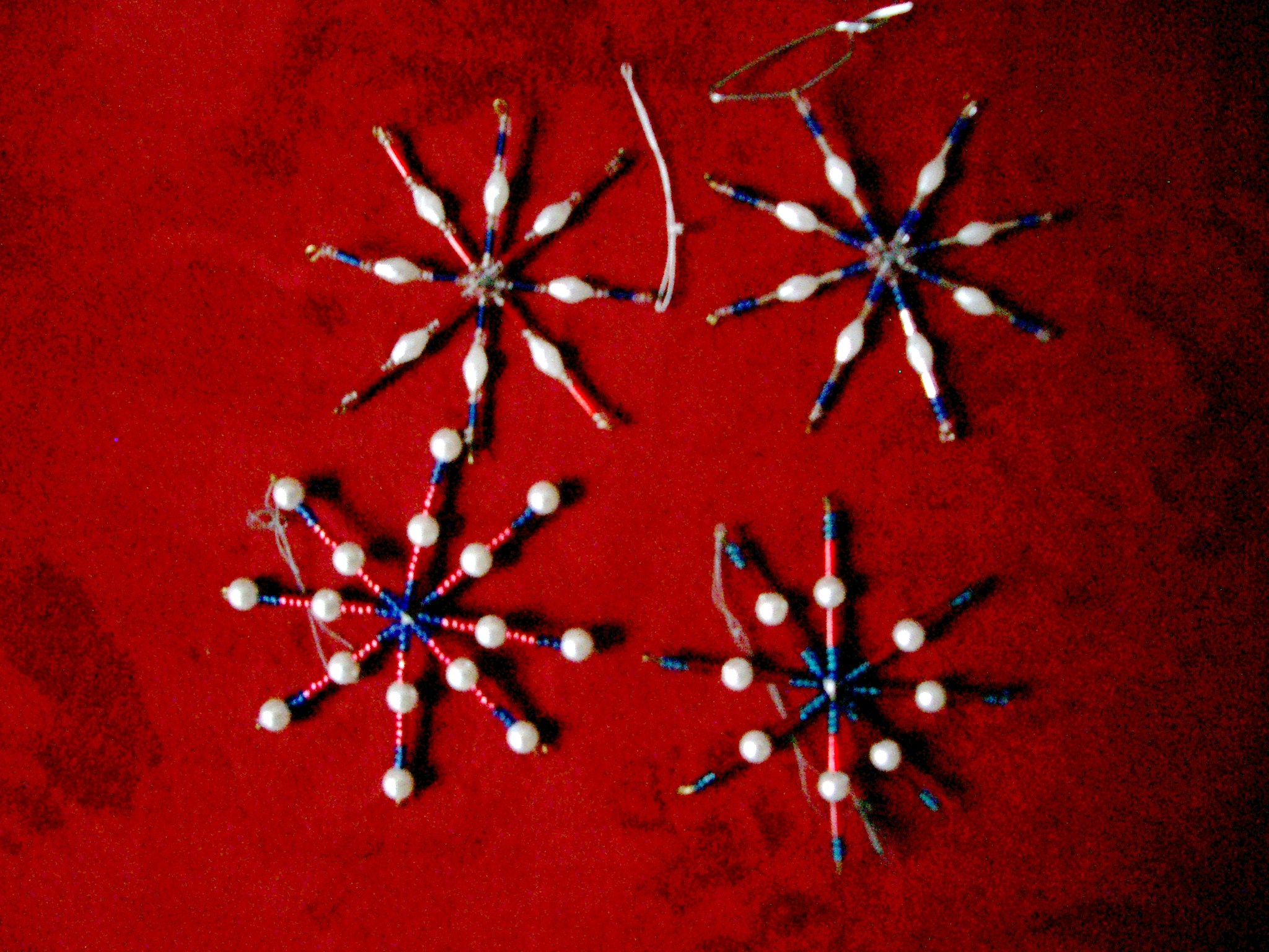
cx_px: 634
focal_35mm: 35
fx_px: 1283
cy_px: 476
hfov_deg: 52.6
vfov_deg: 40.7
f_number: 2.6
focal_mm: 5.8
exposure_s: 1/8
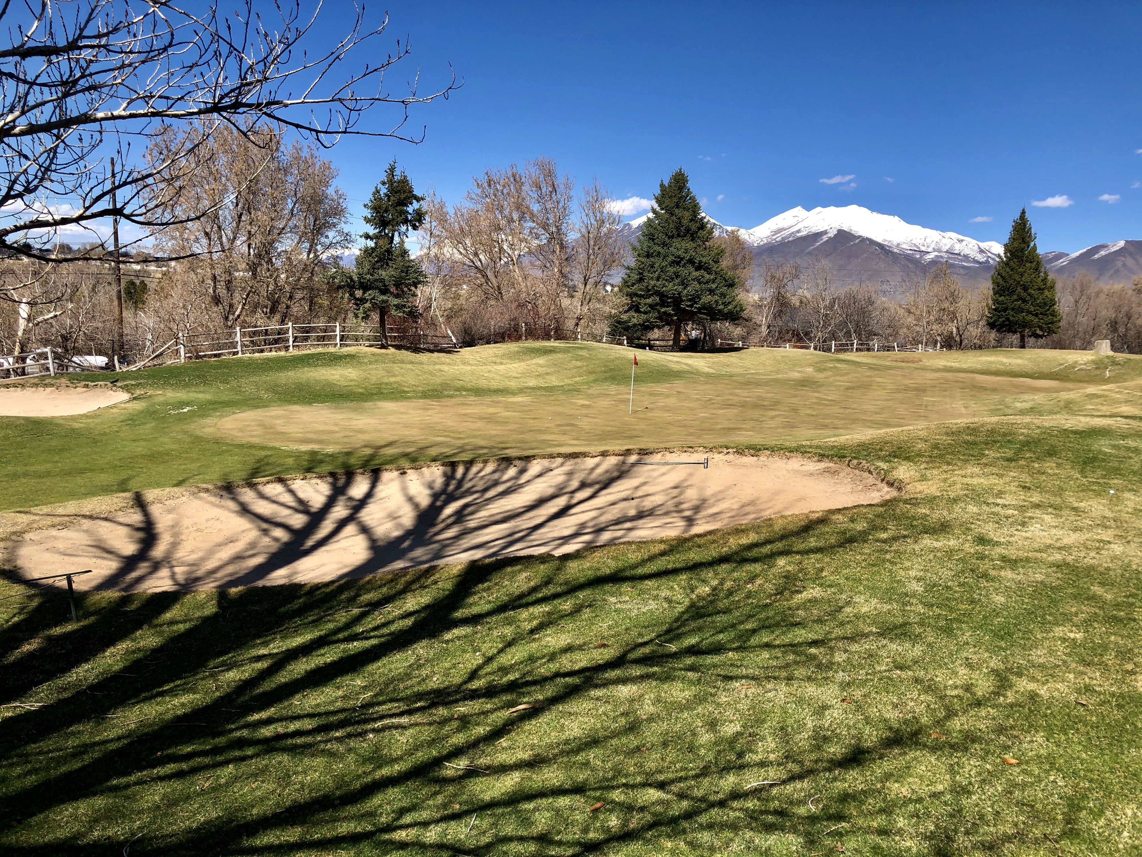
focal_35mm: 28
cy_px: 428
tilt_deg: -6.4
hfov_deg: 63.4
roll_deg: -4.8
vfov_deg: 49.7
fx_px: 924
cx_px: 571
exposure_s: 1/2183
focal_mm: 3.99
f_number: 1.8
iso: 20
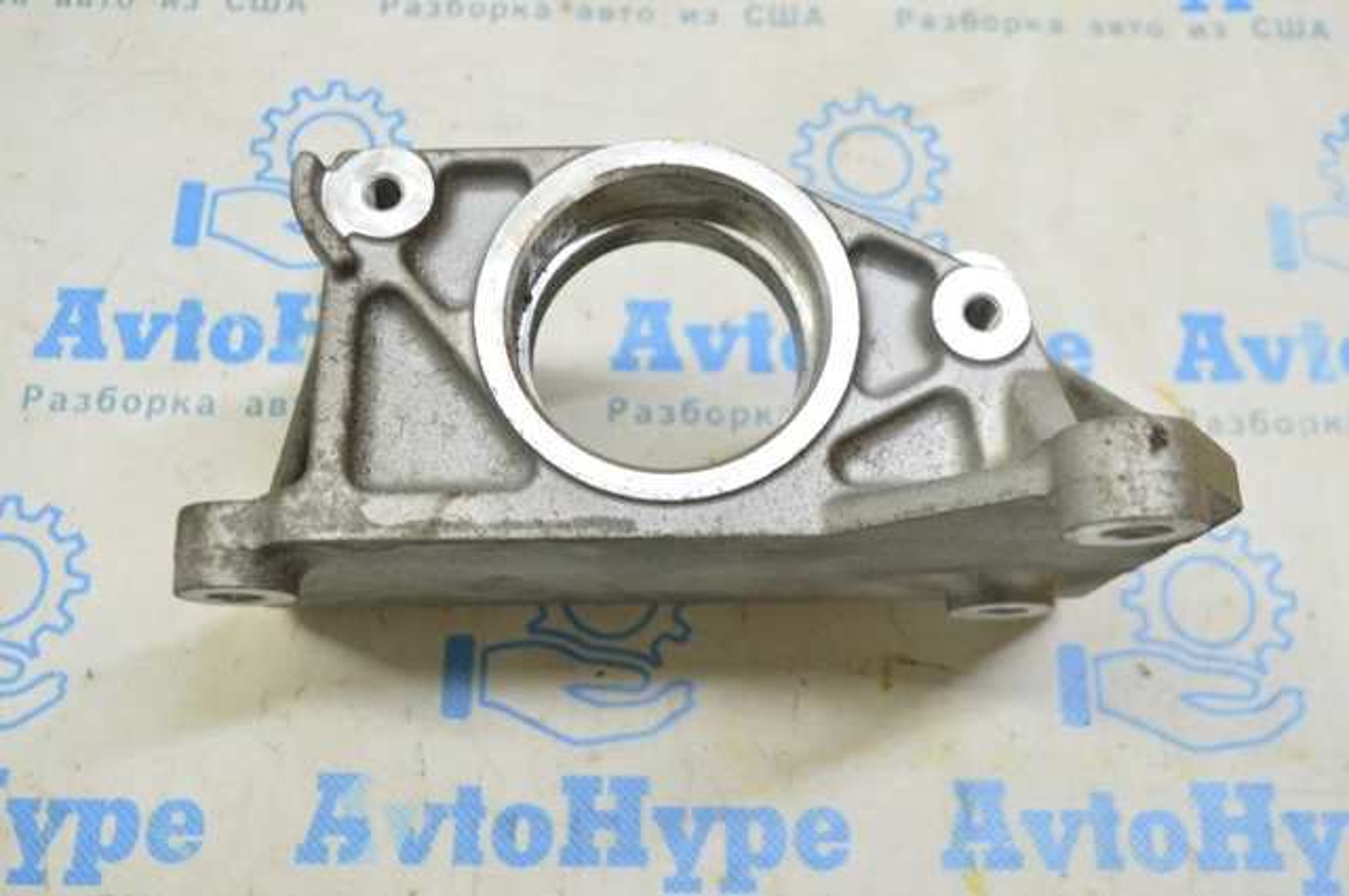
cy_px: 448
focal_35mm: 39
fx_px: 1460
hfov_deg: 49.6
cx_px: 674
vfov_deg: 34.1
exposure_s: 1/20
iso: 400
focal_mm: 26
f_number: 5.6
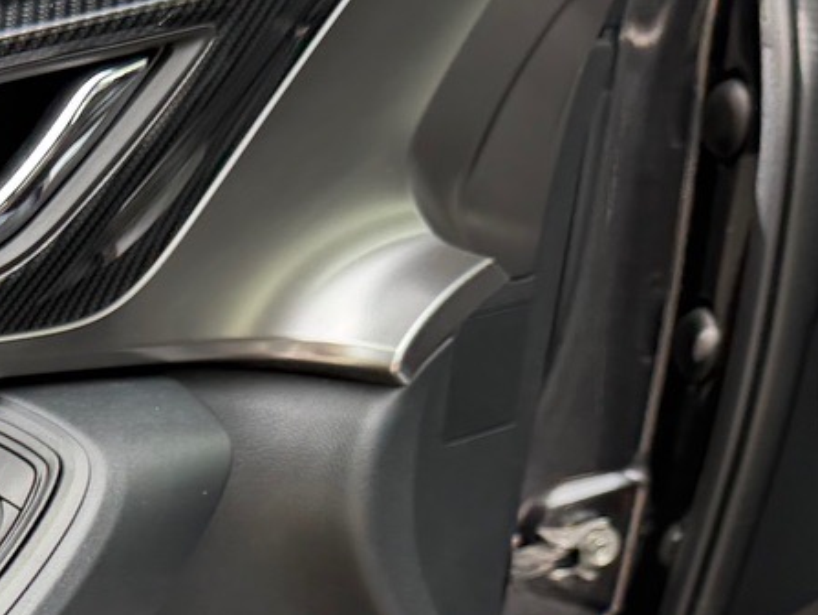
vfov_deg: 13.9
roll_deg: -0.8
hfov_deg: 17.0
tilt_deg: -26.1
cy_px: 787
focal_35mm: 103
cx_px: -463
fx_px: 2436
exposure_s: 1/389
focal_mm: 6.76
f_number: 1.78
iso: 100
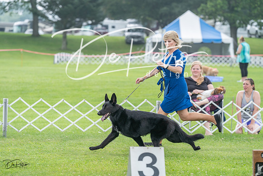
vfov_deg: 8.9
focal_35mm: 154
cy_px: 88
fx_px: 1125
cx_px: 132
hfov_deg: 13.3
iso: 400
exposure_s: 1/400
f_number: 4.5
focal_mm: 154
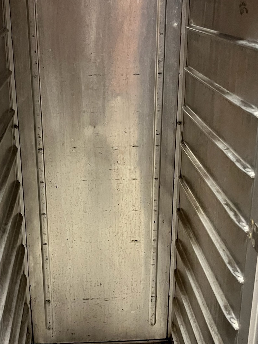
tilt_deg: -20.3
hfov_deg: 29.0
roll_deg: +2.1
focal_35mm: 50
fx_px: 497
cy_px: 183
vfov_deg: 38.2
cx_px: 99
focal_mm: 5.1
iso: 400
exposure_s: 1/50
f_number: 1.6
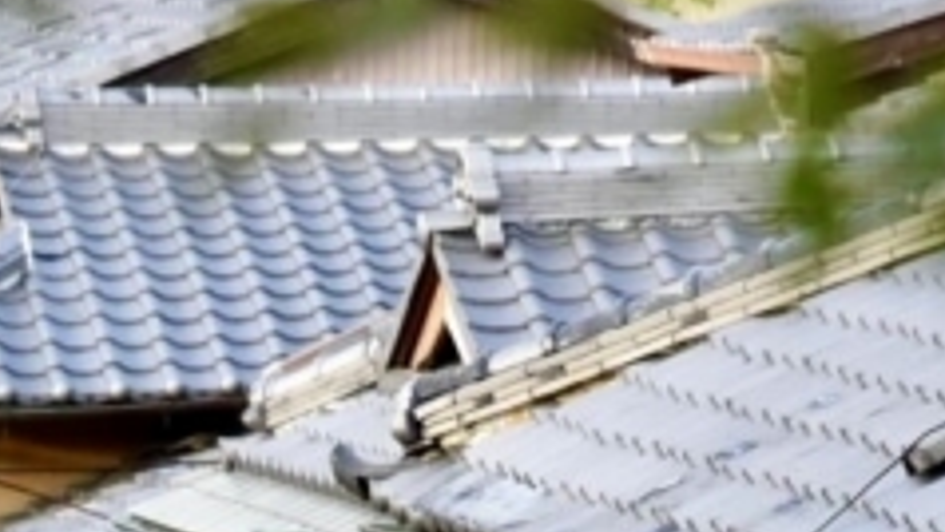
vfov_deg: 2.2
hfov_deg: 4.0
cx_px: 218
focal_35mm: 544
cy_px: 1268
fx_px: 13634
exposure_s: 1/125
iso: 400
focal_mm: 120
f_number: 5.6
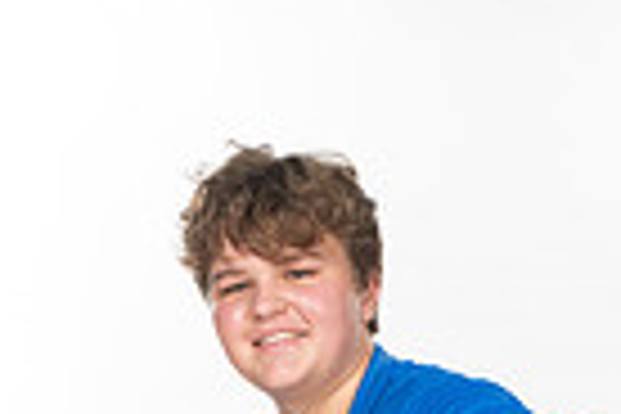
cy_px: 945
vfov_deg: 7.6
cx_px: 526
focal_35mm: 169
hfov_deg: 12.1
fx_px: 2915
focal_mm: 52
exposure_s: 1/320
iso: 800
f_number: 7.1
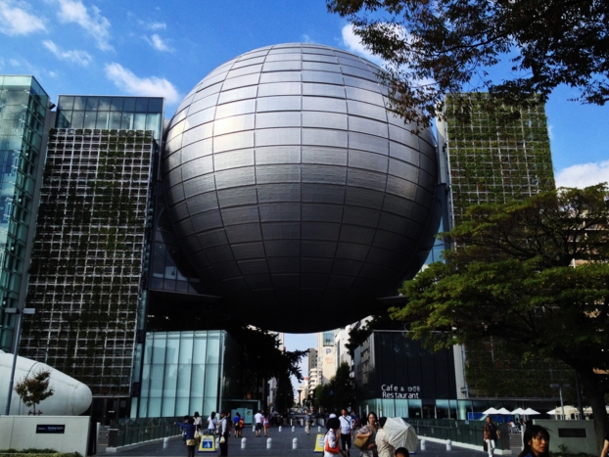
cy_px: 233
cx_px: 301
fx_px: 634
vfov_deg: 39.7
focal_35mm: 36
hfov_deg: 51.3
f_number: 2.4
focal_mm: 4.28
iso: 50
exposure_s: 1/1493
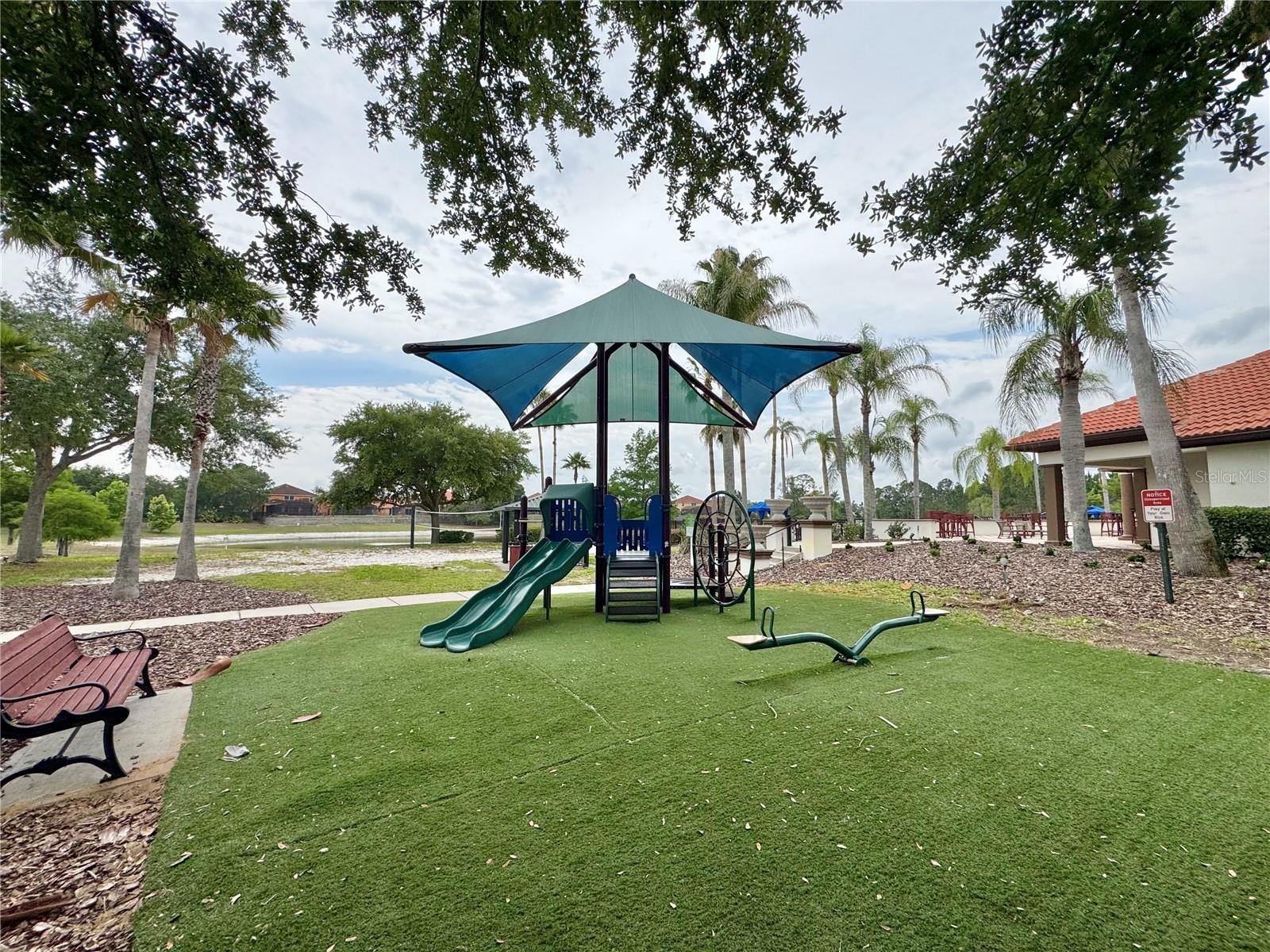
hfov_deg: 102.1
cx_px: 635
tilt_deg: +8.4
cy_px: 476
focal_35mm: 14
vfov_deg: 85.7
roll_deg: +1.2
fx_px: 514
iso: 50
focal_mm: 2.22
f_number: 2.2
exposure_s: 1/1567
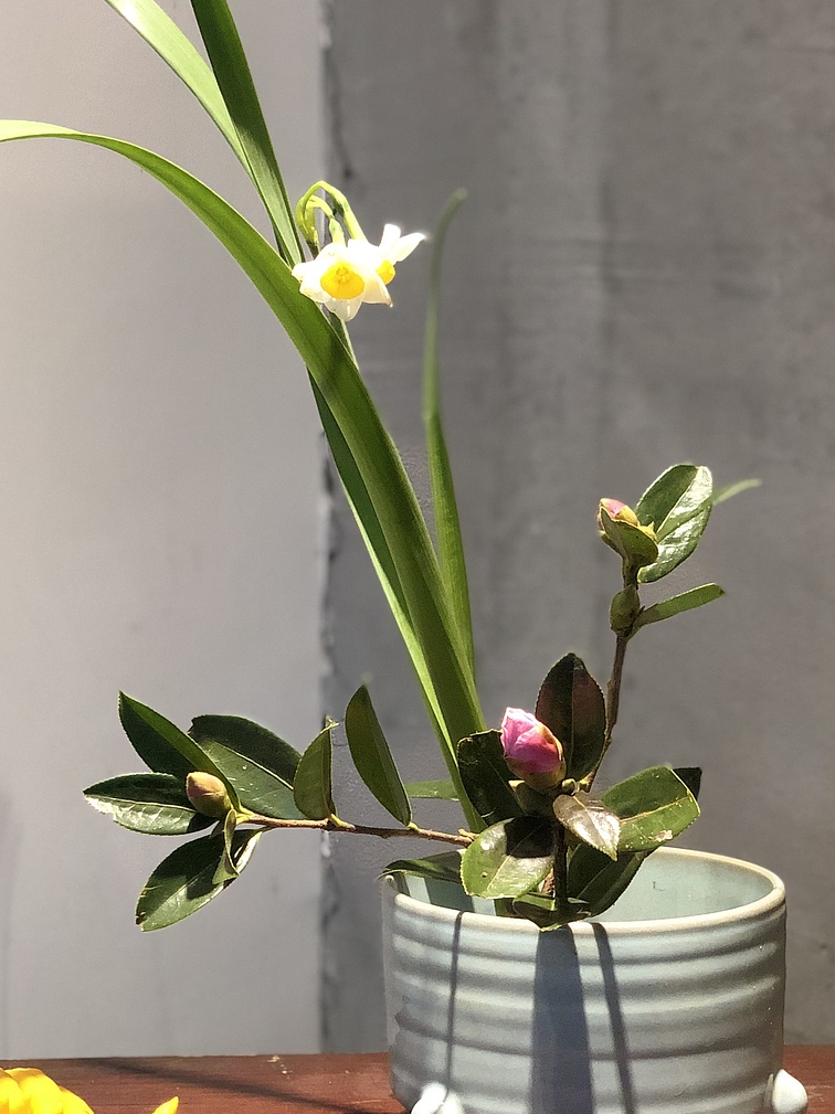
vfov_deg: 22.3
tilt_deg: -1.1
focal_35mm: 88
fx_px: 2832
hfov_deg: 16.6
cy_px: 501
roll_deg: +0.2
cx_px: 145
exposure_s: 1/50
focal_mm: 6
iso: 100
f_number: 2.4
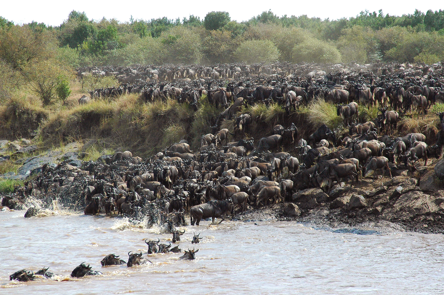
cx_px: 222
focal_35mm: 165
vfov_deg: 8.3
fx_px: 2033
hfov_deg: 12.5
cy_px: 148
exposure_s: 1/640
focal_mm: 110
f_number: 11
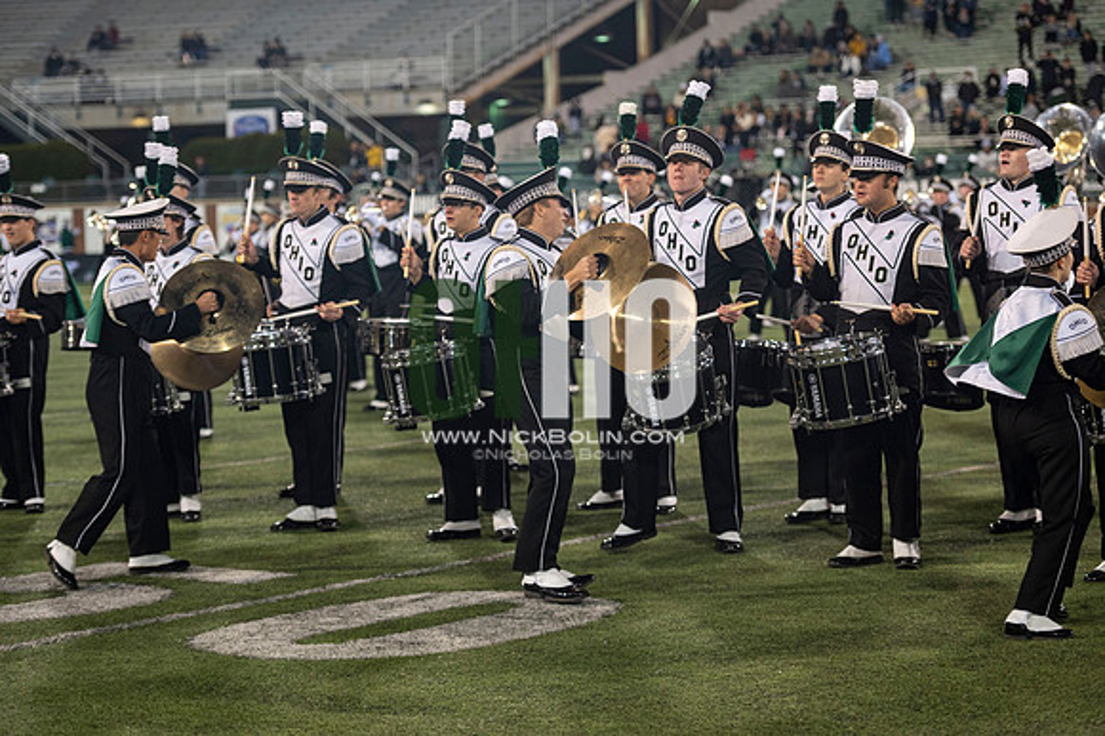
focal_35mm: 95
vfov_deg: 14.4
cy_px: 368
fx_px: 2914
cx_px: 552
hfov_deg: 21.5
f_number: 2.8
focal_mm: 95
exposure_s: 1/500
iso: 1000
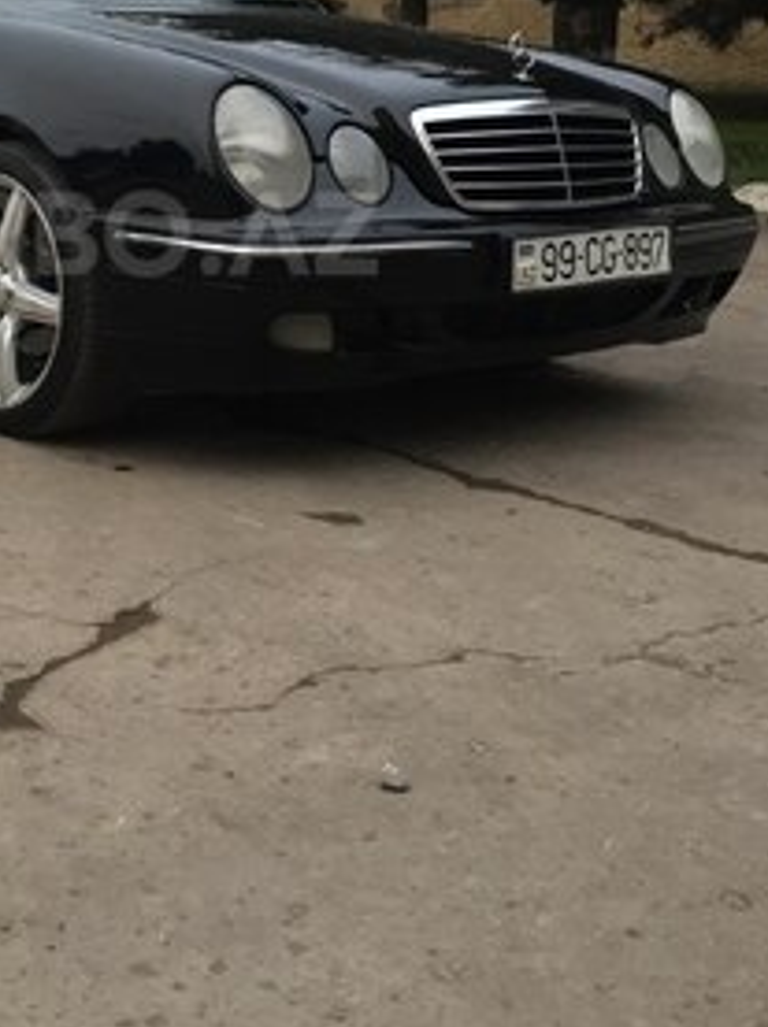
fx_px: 1542
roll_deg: -1.1
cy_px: 234
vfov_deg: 35.9
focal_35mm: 52
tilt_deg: -4.2
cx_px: 93
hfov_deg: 27.1
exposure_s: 1/33
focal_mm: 4.15
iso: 80
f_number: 2.2
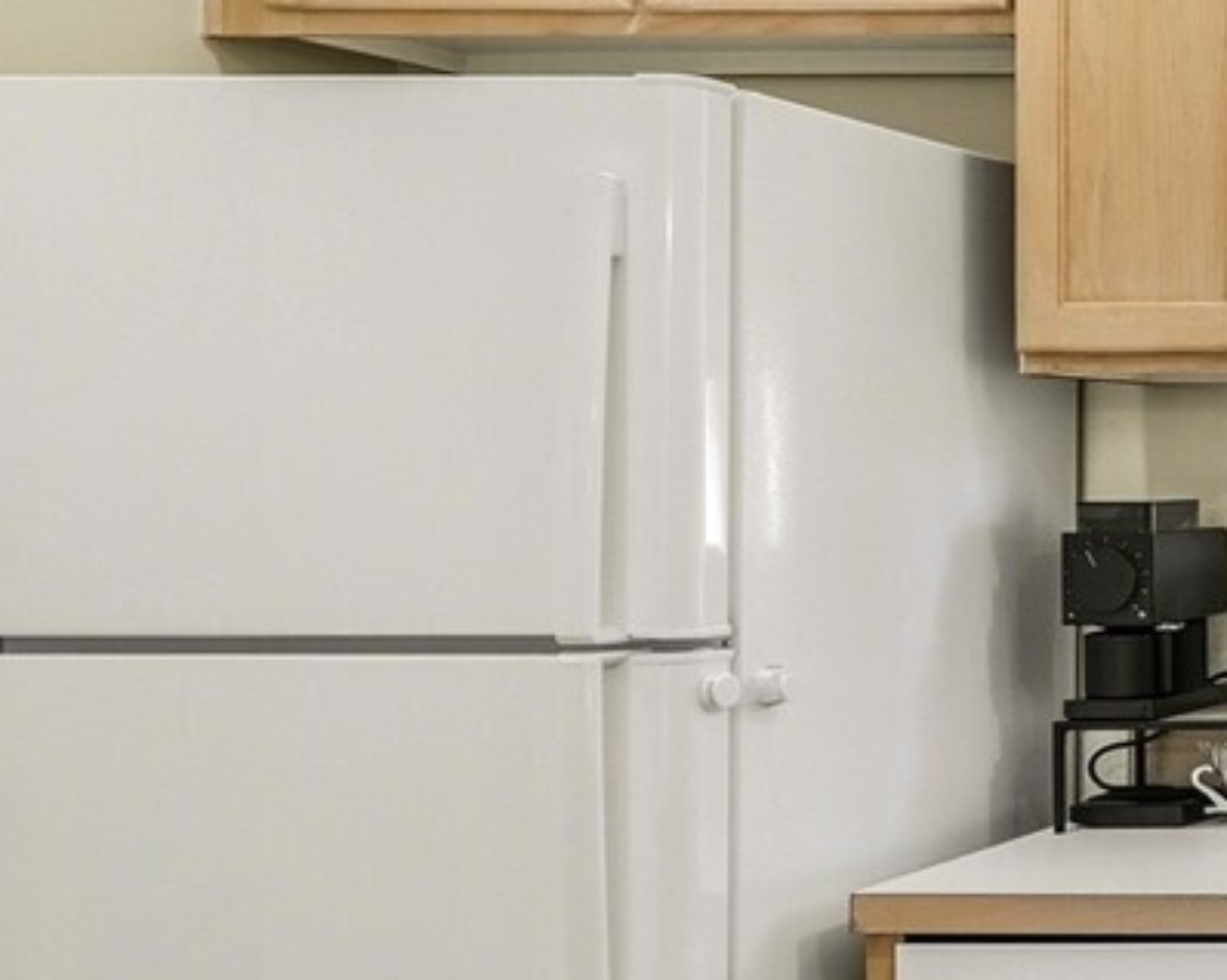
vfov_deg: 21.2
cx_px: 2249
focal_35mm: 72
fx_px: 2613
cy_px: 459
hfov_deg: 19.4
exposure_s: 1/250
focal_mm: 18
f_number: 9
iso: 400
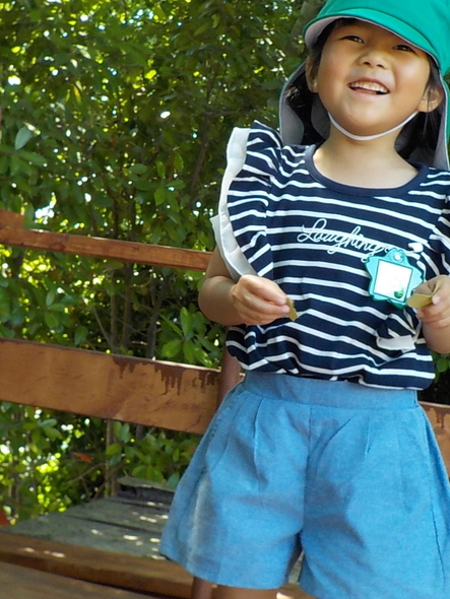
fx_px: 1057
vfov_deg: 31.7
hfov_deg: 24.0
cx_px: 218
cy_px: 284
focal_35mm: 61
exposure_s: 1/50
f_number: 3.3
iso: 125
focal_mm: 4.1
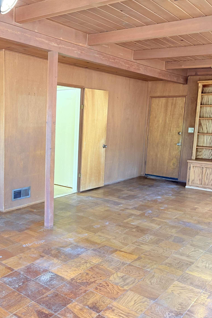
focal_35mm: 34
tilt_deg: -7.6
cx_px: 35
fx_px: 300
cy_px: 161
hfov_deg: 37.2
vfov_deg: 55.8
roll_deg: -1.0
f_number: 1.78
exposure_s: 1/60
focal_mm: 6.76
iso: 200
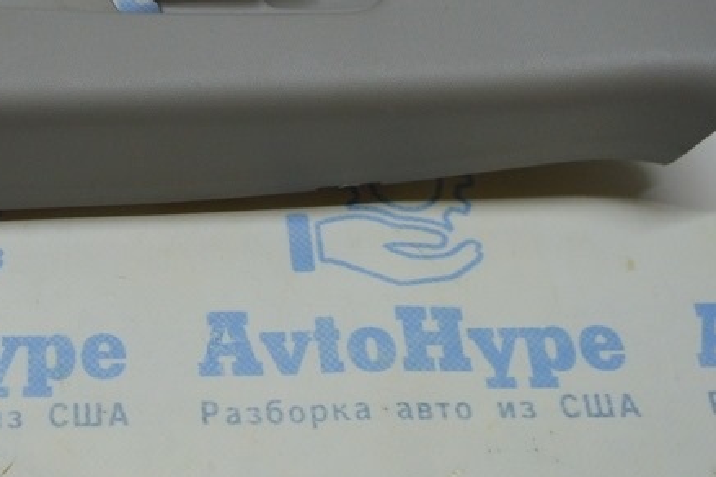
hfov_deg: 25.3
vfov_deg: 17.3
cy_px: 6
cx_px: 28
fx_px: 1530
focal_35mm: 77
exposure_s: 1/125
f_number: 3.8
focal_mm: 22
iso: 400
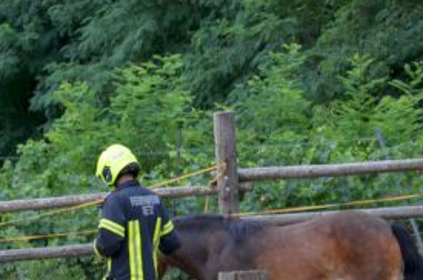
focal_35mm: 301
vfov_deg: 4.5
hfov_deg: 6.9
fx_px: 3531
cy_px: 237
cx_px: 174
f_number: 5.6
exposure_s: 1/125
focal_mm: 85
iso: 320
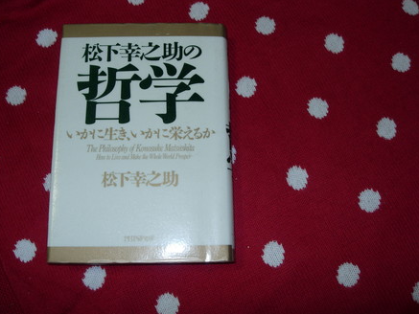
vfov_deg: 36.8
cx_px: 209
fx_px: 472
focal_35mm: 39
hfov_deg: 47.9
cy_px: 160
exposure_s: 1/32
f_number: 4.8
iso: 100
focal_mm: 7.8
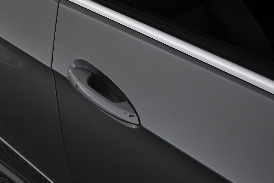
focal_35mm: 55
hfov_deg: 36.2
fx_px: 419
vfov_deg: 24.5
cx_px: 124
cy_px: 117
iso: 560
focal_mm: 28
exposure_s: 1/50
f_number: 4.5
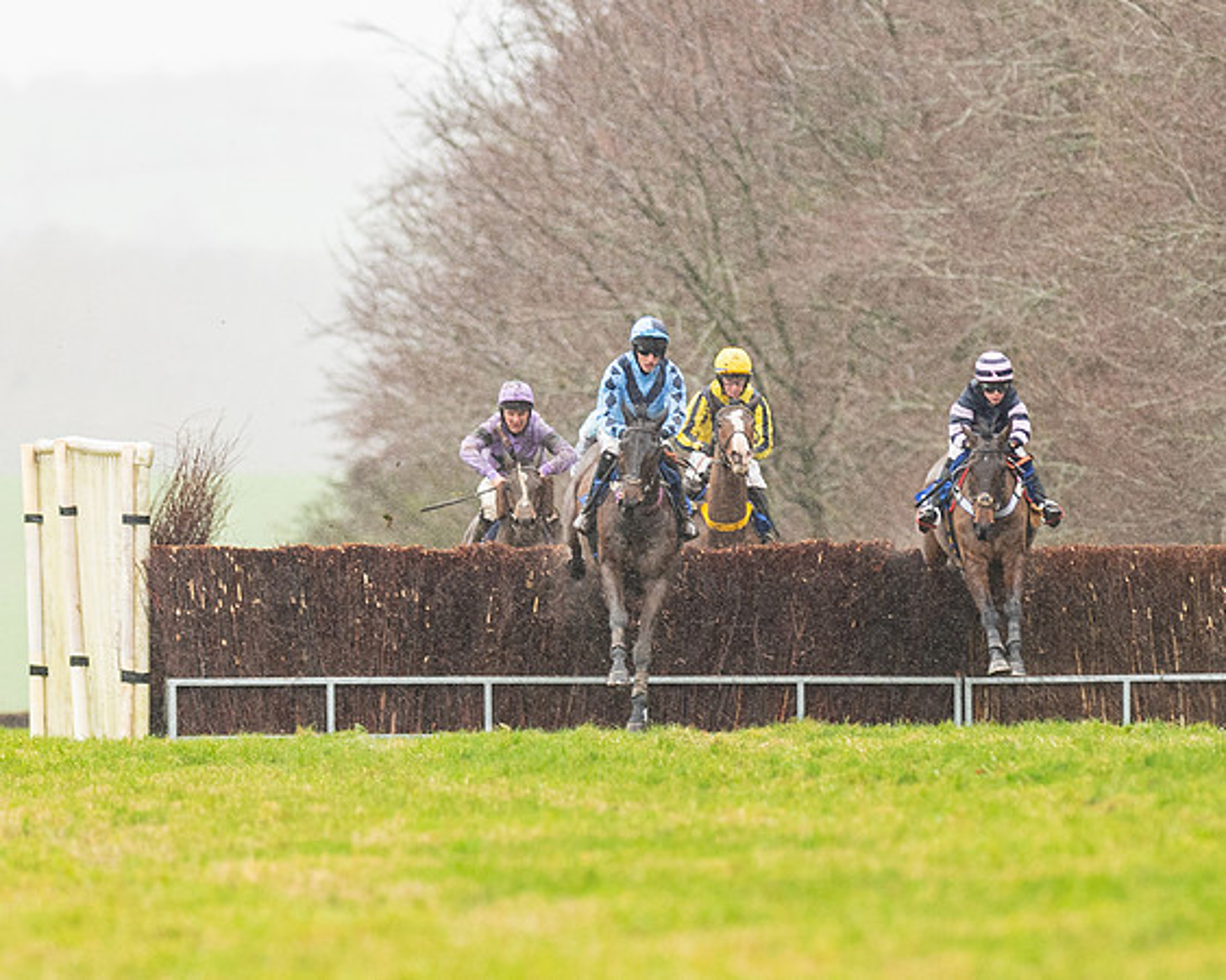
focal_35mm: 695
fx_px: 25192
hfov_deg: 2.8
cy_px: 484
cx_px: 560
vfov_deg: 2.2
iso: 1000
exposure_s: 1/1000
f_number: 5
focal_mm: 300
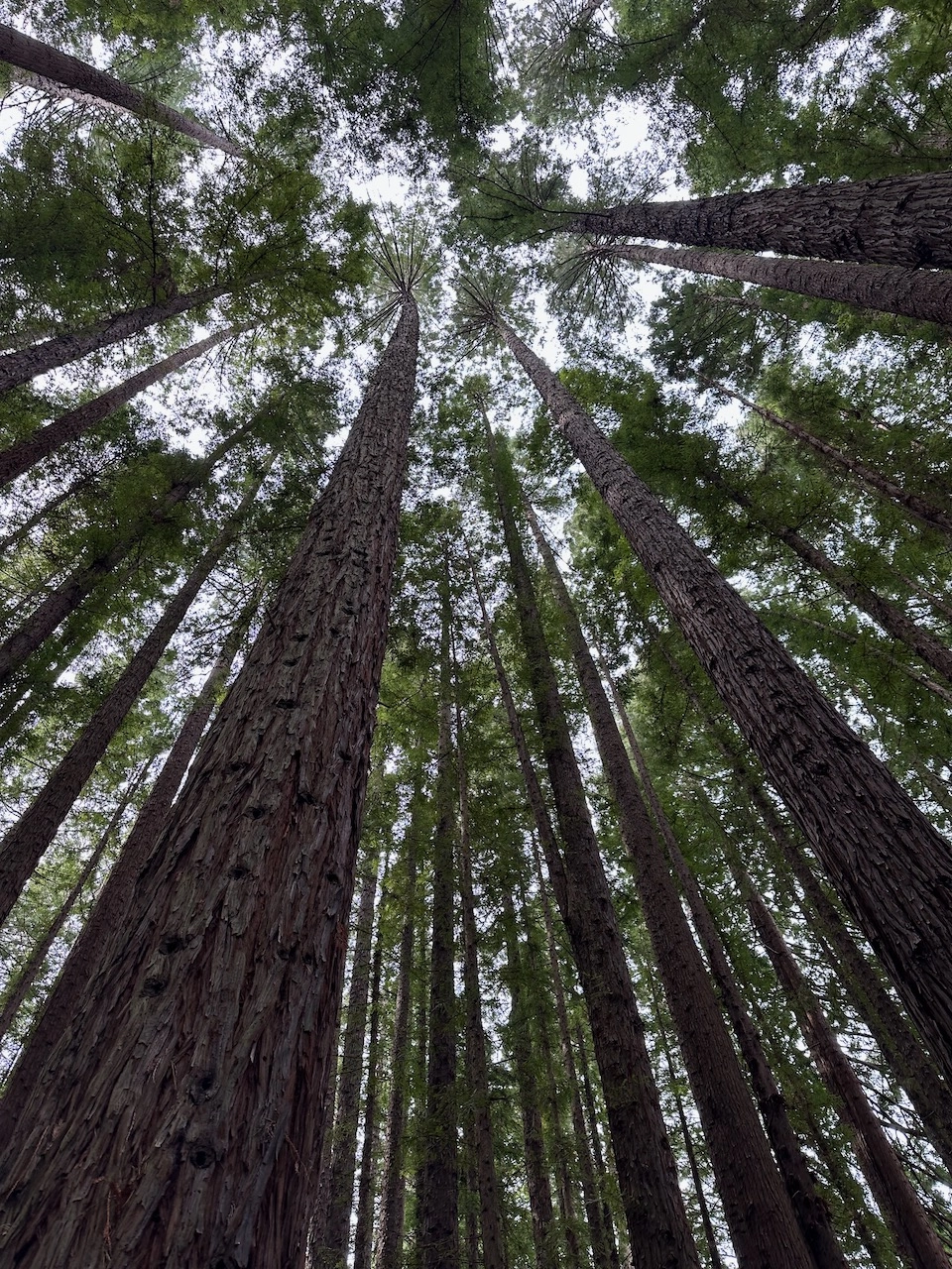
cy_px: 634
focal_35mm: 24
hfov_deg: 56.8
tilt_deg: +65.1
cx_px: 476
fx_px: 880
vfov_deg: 71.6
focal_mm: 6.9
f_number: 1.8
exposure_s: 1/123
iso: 100
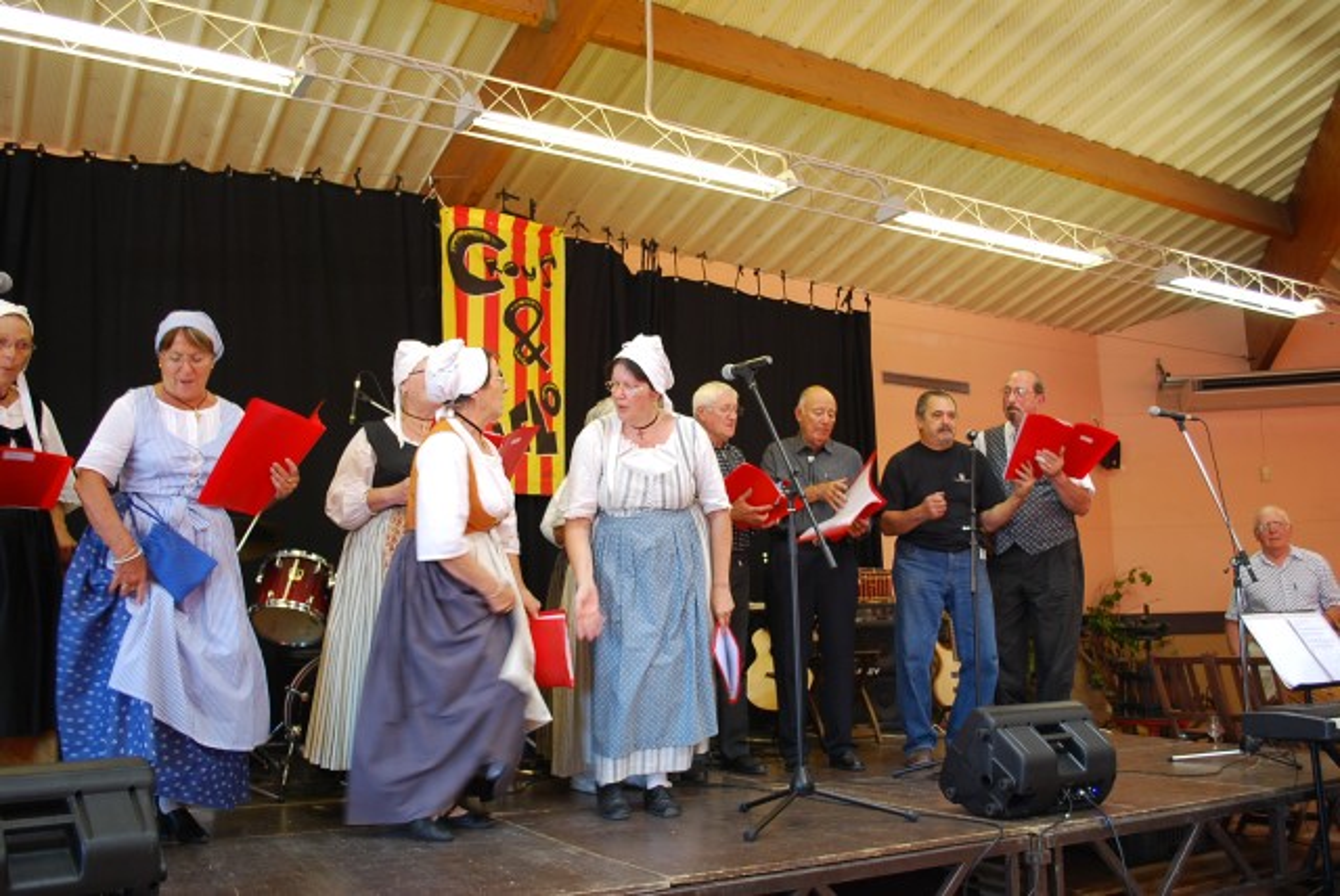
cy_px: 448
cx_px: 670
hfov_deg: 61.9
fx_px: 1118
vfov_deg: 43.7
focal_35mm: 30
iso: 320
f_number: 3.8
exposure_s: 1/30
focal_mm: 20
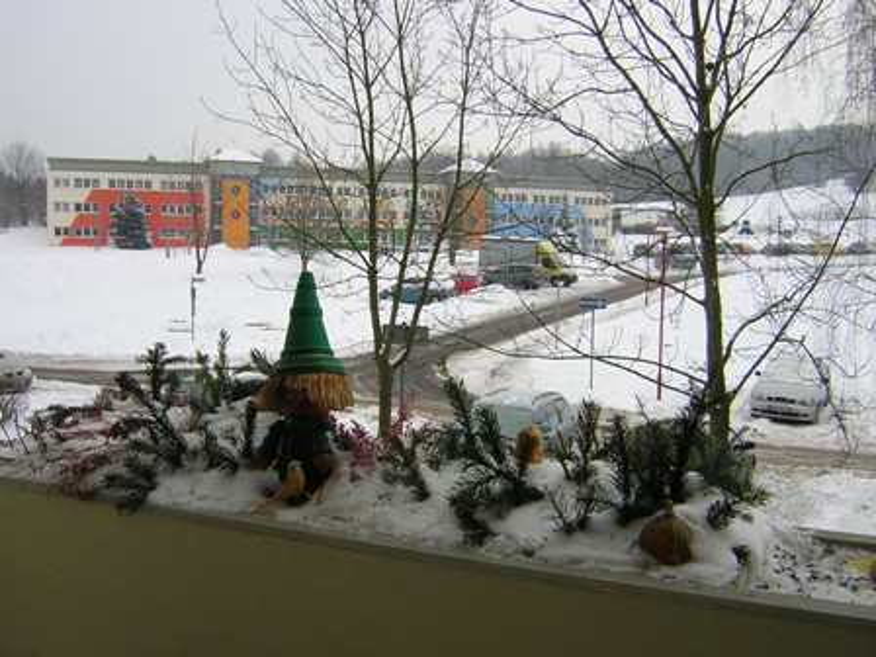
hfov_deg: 51.4
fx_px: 911
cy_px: 328
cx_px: 438
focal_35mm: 36
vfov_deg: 39.7
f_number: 5.2
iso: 100
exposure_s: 1/169
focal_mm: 4.7
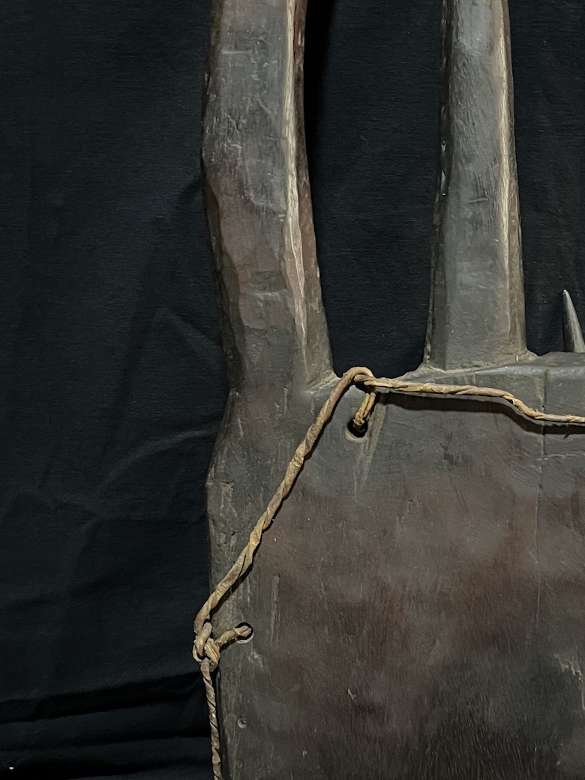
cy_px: 390
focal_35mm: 55
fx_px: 1239
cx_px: 478
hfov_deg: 26.0
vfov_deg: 34.9
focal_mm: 5.1
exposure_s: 1/22
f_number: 1.6
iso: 1000
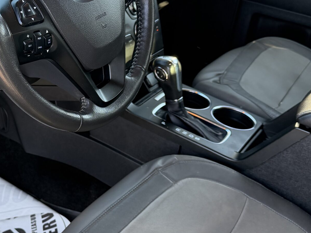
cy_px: 103
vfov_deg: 28.5
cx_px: 80
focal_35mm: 51
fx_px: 458
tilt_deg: -28.6
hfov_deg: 36.7
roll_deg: -5.1
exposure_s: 1/154
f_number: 1.78
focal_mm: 6.76
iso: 200
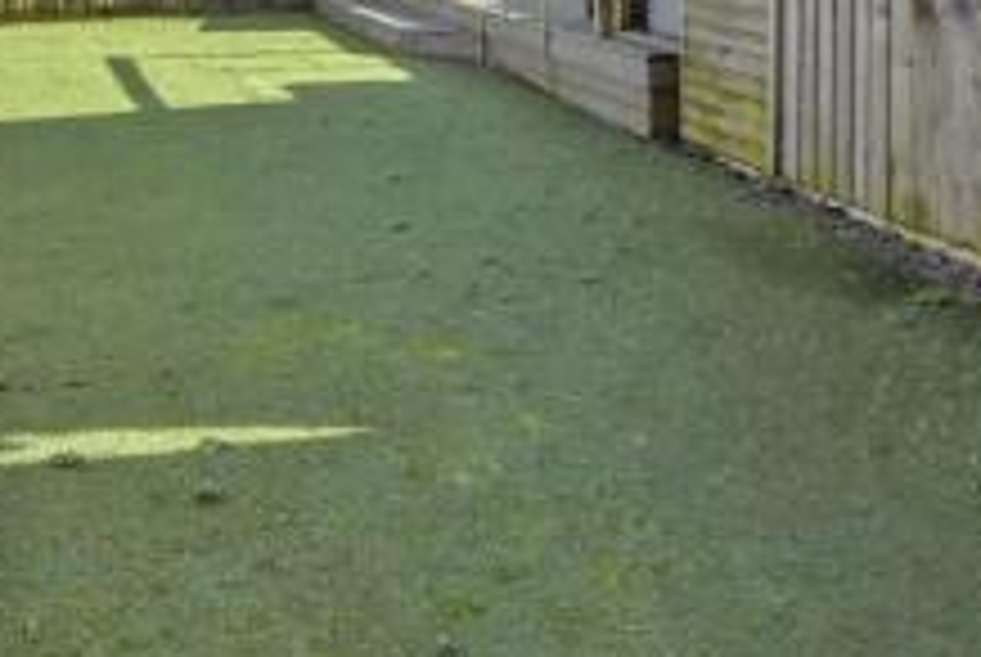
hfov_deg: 42.7
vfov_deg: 26.5
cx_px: 290
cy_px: -137
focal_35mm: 45
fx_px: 1228
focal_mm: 10
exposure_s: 1/200
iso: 160
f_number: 6.3
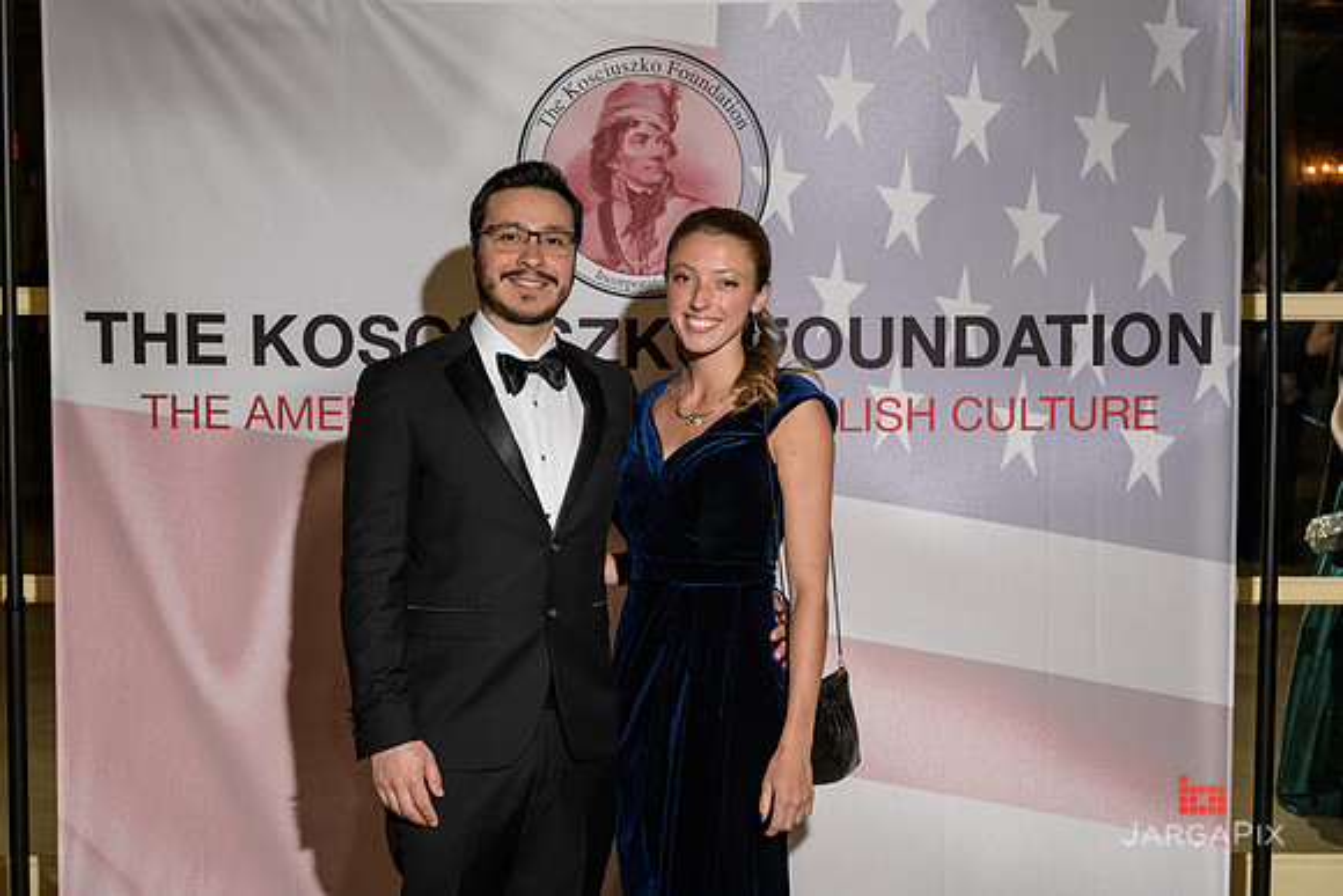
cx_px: 672
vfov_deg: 24.5
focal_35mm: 55
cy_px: 420
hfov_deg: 36.1
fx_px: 2063
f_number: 5
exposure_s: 1/100
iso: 800
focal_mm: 52
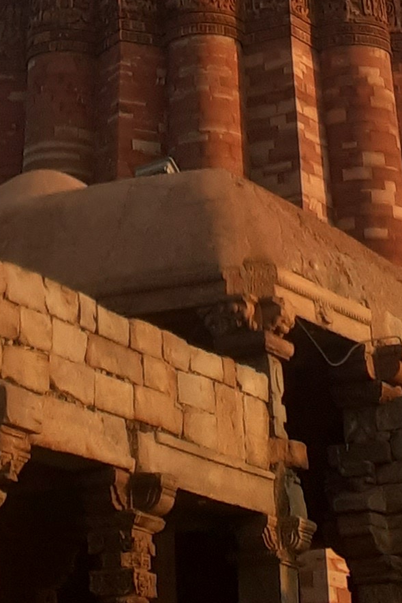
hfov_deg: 10.4
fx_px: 2194
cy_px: -514
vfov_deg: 13.8
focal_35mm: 131
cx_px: 52
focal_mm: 3.6
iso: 40
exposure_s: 1/1188
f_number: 1.9
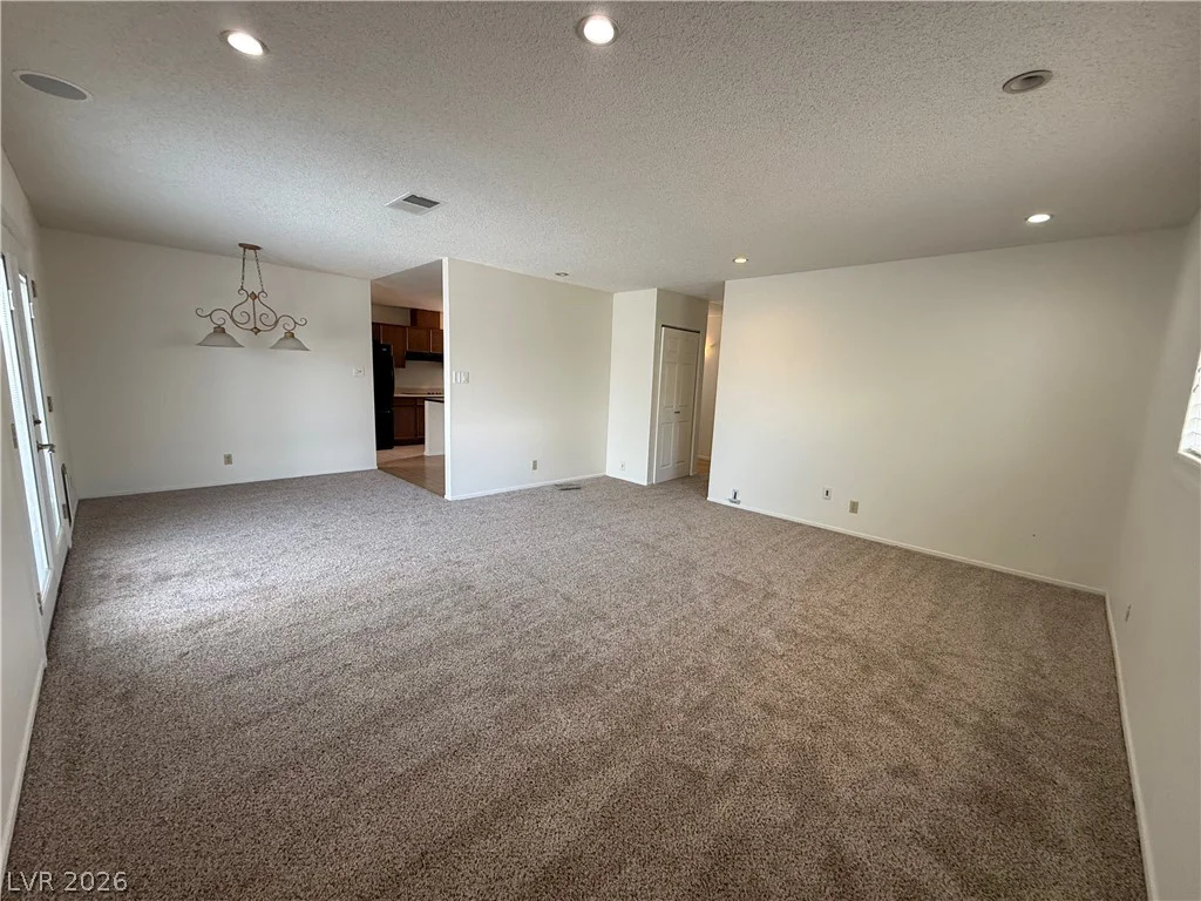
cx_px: 600
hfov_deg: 102.1
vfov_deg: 85.7
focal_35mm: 14
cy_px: 450
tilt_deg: -8.6
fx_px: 486
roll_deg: -2.3
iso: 250
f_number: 2.2
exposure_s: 1/120
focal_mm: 2.22
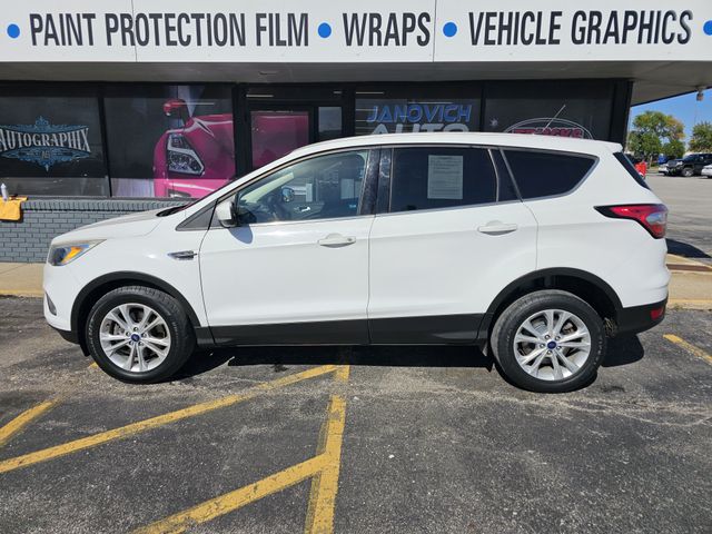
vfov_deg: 58.9
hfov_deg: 73.9
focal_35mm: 23
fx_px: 473
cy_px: 267
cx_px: 356
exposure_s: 1/1606
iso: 10
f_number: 1.7
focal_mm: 6.3
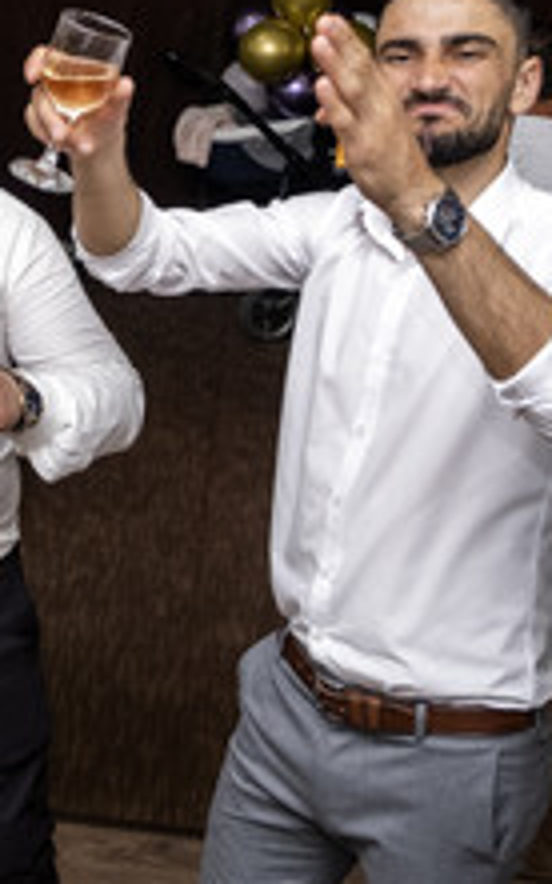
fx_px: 1710
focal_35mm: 71
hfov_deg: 17.5
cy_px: 286
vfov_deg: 28.8
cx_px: -104
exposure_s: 1/160
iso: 1250
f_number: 2.8
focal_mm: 16
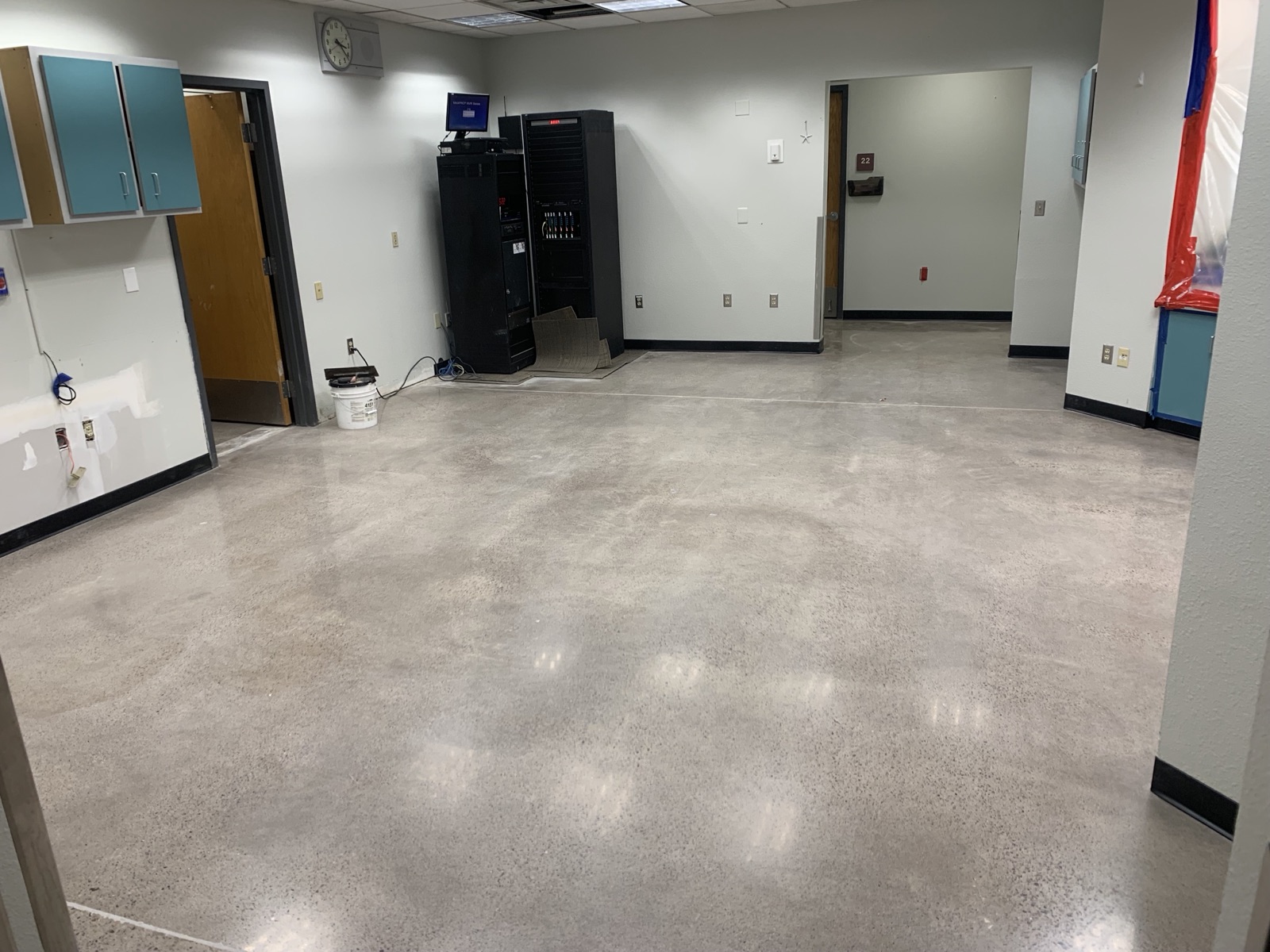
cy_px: 476
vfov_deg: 53.1
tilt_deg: -17.3
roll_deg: +3.6
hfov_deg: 67.3
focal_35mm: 26
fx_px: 954
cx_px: 635
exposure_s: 1/60
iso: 50
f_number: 1.8
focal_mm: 4.25
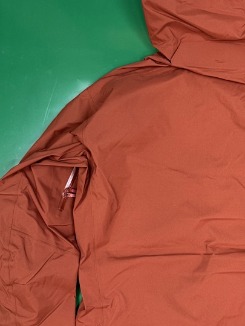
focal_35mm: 48
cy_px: 205
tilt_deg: -88.2
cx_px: 215
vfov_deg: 39.4
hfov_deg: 29.2
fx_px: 453
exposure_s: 1/102
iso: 200
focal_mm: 6.76
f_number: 1.78
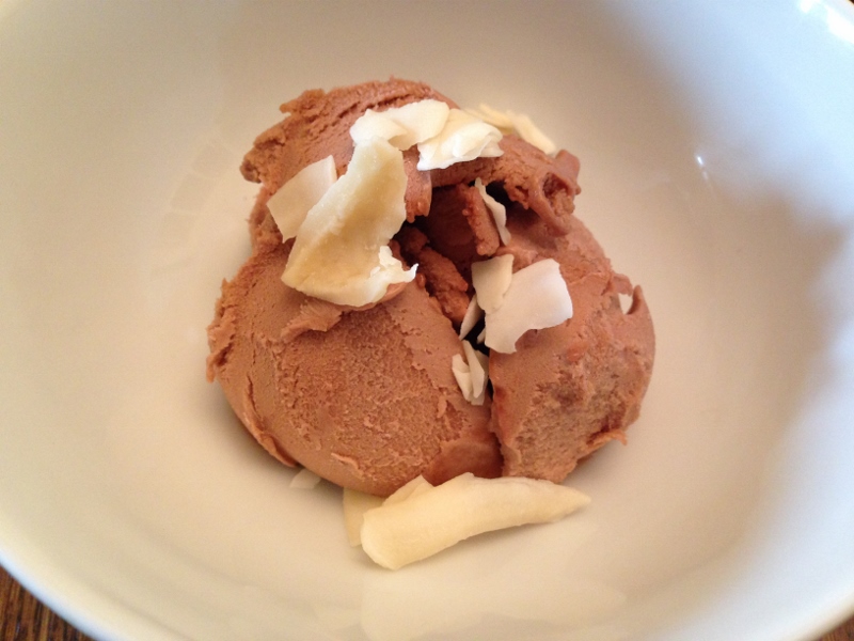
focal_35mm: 33
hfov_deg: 55.4
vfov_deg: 42.9
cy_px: 320
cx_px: 427
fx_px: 814
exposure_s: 1/20
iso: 250
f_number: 2.4
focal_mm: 4.12
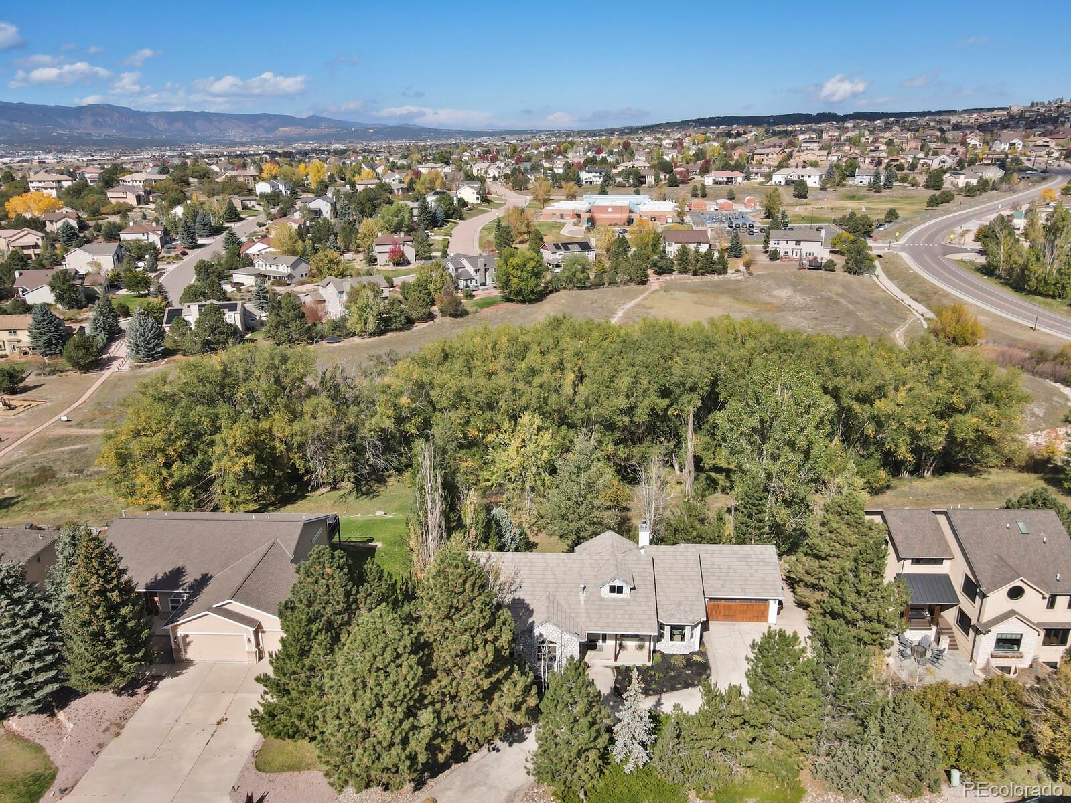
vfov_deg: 56.8
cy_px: 402
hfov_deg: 71.6
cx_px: 536
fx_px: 743
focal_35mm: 24
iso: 100
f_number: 2.8
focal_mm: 4.5
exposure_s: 1/500
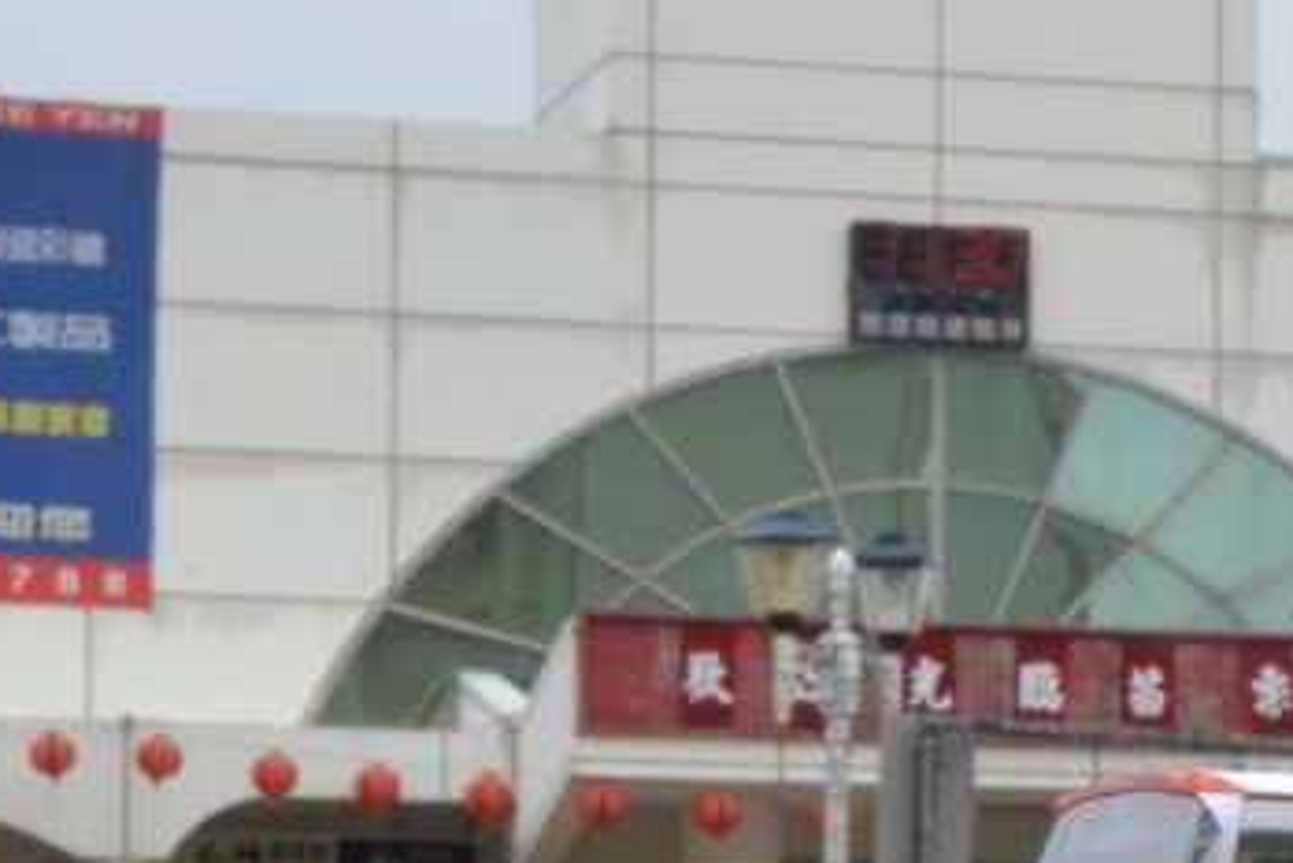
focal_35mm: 141
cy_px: 457
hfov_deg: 14.2
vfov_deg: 9.7
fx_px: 5066
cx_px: 1430
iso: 360
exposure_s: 1/40
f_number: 29
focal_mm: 32
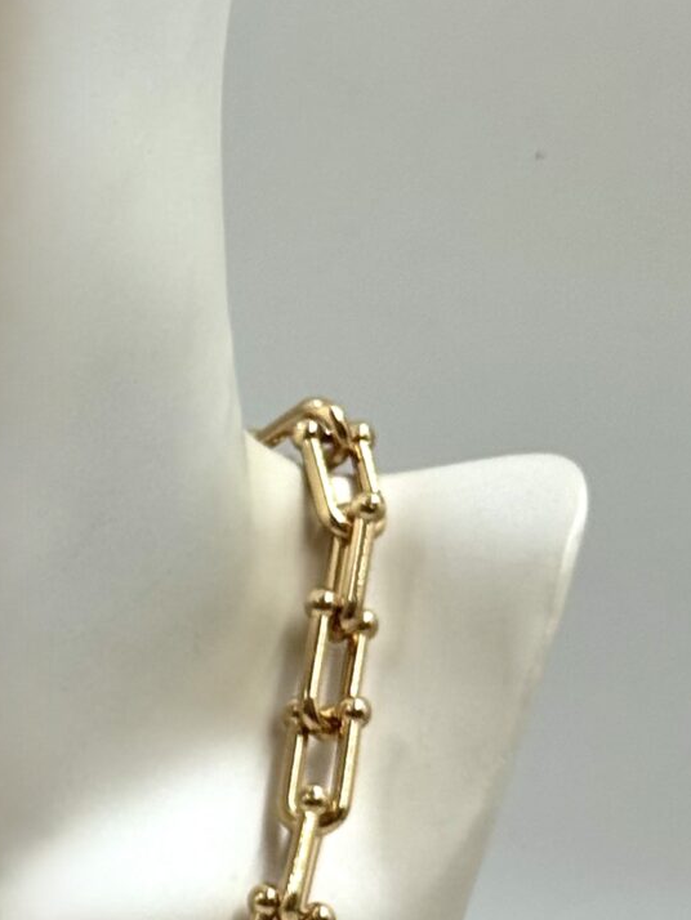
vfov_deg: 11.5
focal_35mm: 172
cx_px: -260
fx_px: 4575
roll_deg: -0.6
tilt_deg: -18.0
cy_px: 631
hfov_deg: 8.5
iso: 64
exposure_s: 1/1094
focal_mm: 6.76
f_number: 1.78
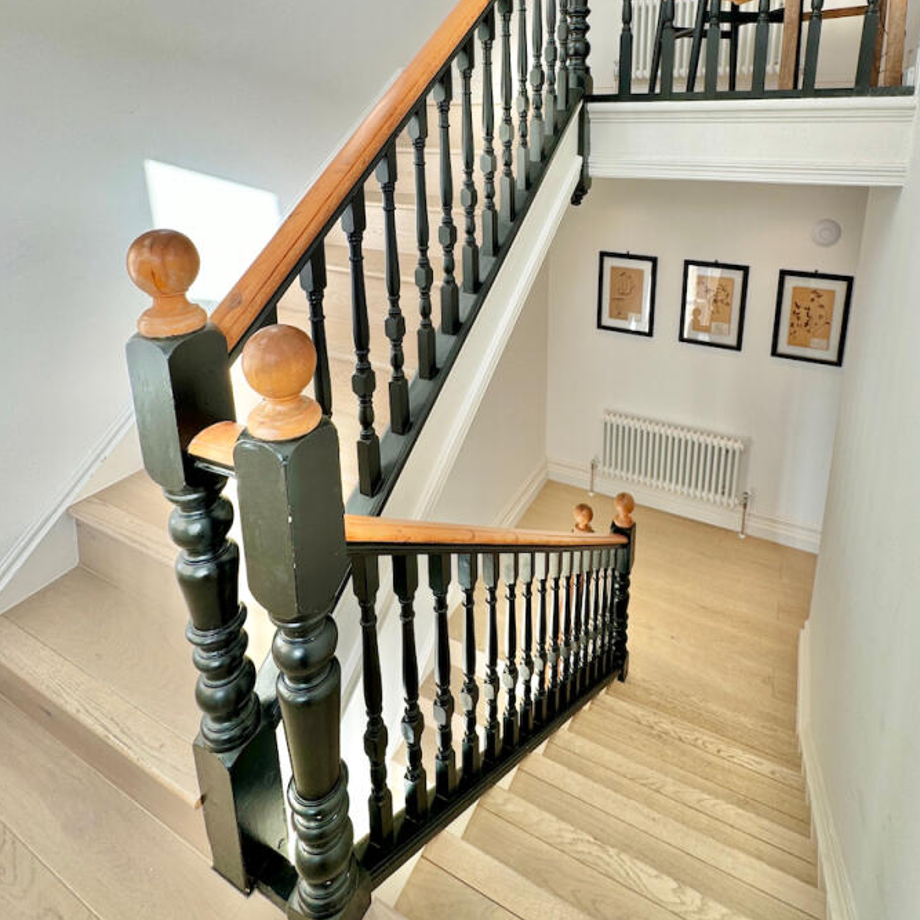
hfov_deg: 77.5
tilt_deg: -15.1
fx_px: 571
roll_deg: +0.8
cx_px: 504
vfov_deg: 73.6
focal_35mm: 19
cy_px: 259
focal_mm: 2.22
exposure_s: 1/100
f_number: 2.2
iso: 80
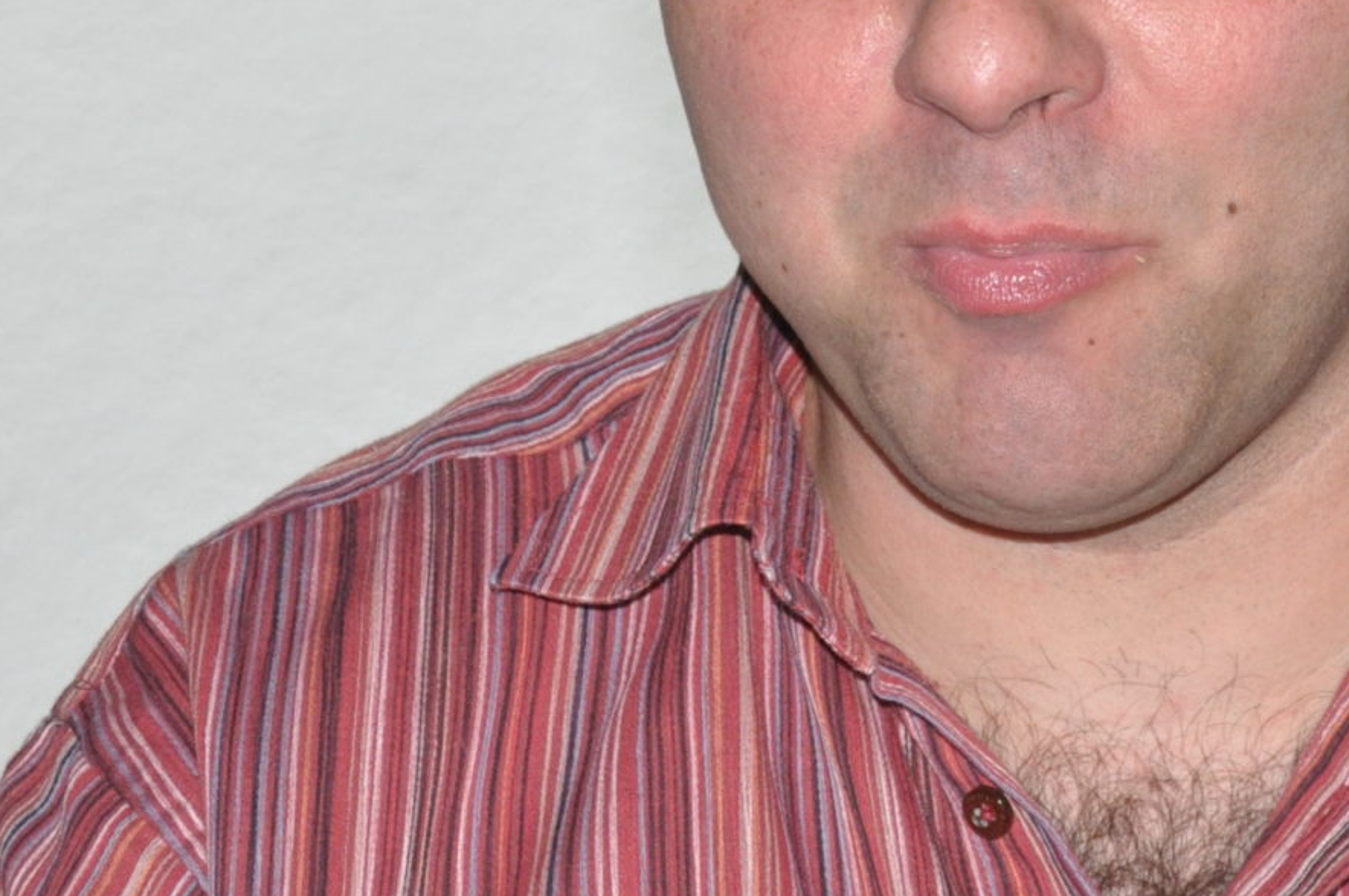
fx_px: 9431
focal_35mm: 252
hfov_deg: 8.2
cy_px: 95
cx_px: 784
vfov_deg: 5.4
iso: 800
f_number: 5
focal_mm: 58
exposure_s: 1/60
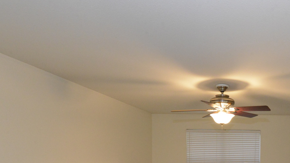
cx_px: 236
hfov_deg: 60.2
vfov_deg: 36.0
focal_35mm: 29
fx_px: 223
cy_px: 165
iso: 6400
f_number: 11
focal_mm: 14
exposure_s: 1/60
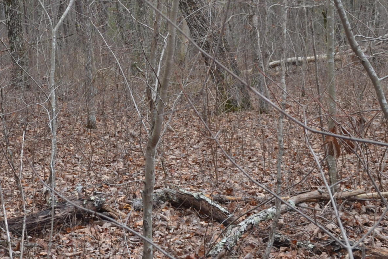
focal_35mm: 68
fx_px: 733
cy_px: -19
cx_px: 93
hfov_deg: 29.2
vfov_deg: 19.3
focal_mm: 18
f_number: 5.6
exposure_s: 1/125
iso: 400
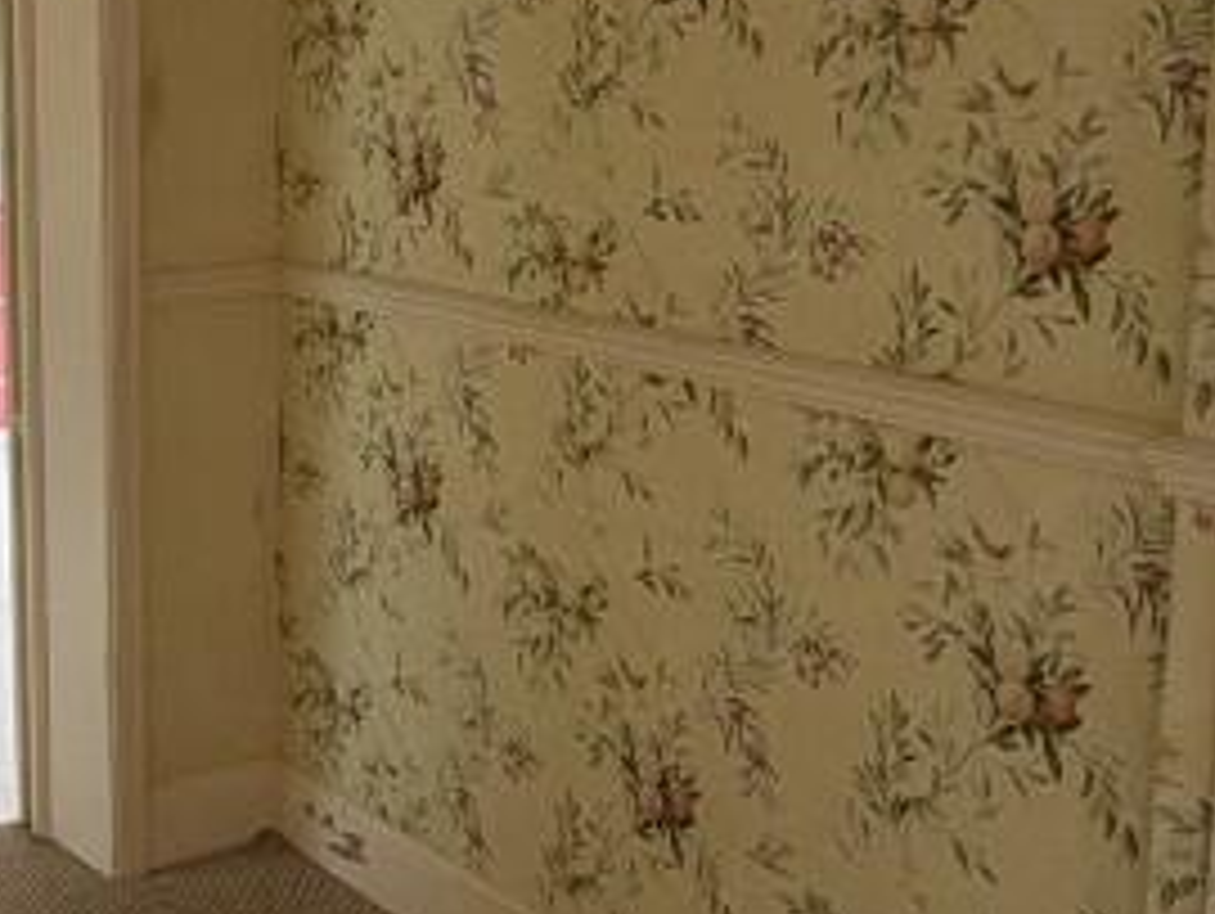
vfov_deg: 27.4
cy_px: 293
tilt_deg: -8.2
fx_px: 1862
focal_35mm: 53
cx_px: 356
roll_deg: +0.7
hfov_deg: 35.6
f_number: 2.2
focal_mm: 2.22
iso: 160
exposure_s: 1/99
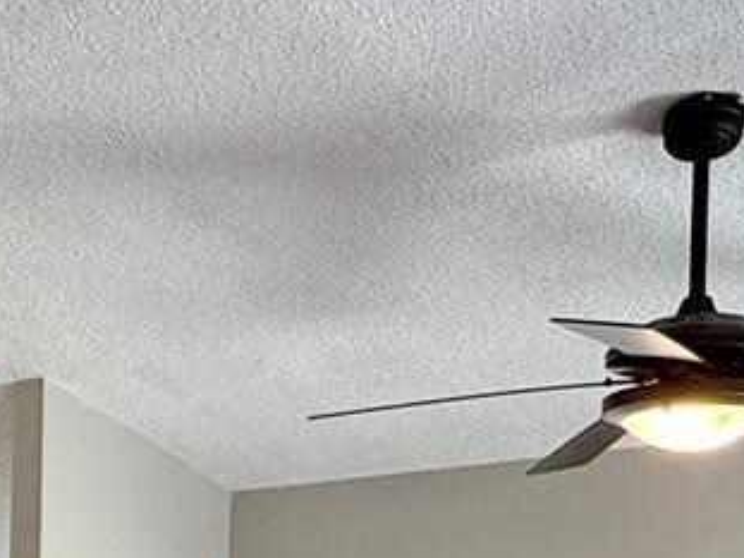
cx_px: -29
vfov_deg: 18.4
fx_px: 1547
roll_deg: -1.1
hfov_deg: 25.5
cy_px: 800
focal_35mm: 72
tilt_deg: -1.8
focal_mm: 2.22
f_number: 2.2
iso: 200
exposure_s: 1/120
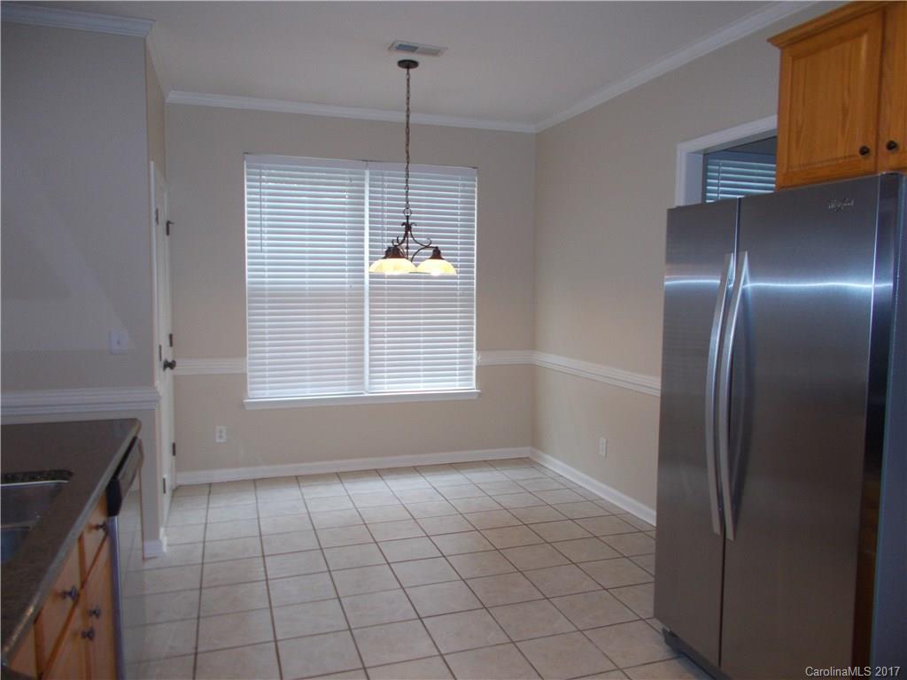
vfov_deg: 53.1
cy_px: 340
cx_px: 454
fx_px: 681
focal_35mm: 26
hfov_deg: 67.3
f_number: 3.2
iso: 125
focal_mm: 4.6
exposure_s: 1/25
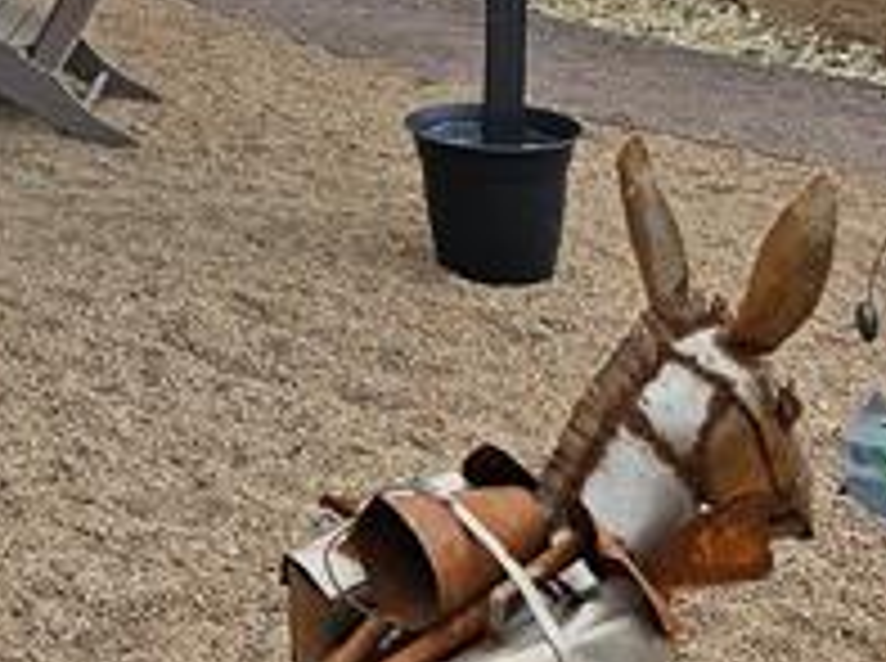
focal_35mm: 78
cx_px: -54
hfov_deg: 23.7
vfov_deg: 17.1
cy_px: -317
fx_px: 1993
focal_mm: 5
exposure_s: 1/939
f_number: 1.8
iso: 50
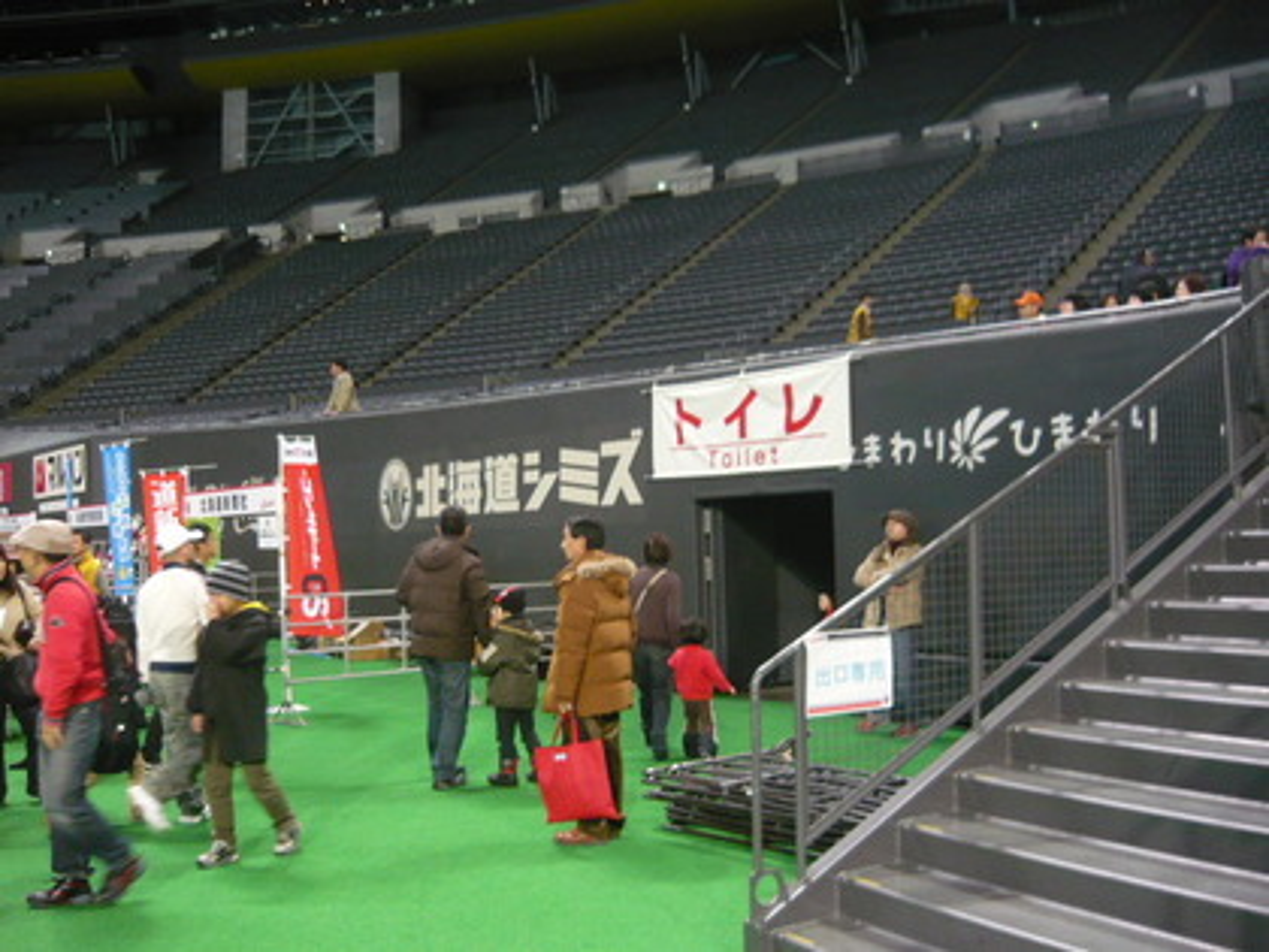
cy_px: 476
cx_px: 634
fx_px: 1210
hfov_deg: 55.4
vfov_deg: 42.9
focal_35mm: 33
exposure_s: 1/30
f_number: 2.8
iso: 320
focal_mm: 5.5
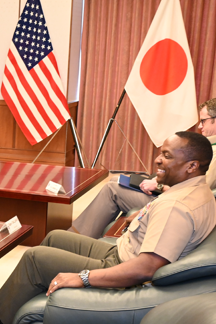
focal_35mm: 66
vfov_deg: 30.5
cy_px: 158
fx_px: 594
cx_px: -44
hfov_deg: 19.4
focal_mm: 37
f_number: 5.6
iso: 5000
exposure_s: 1/160
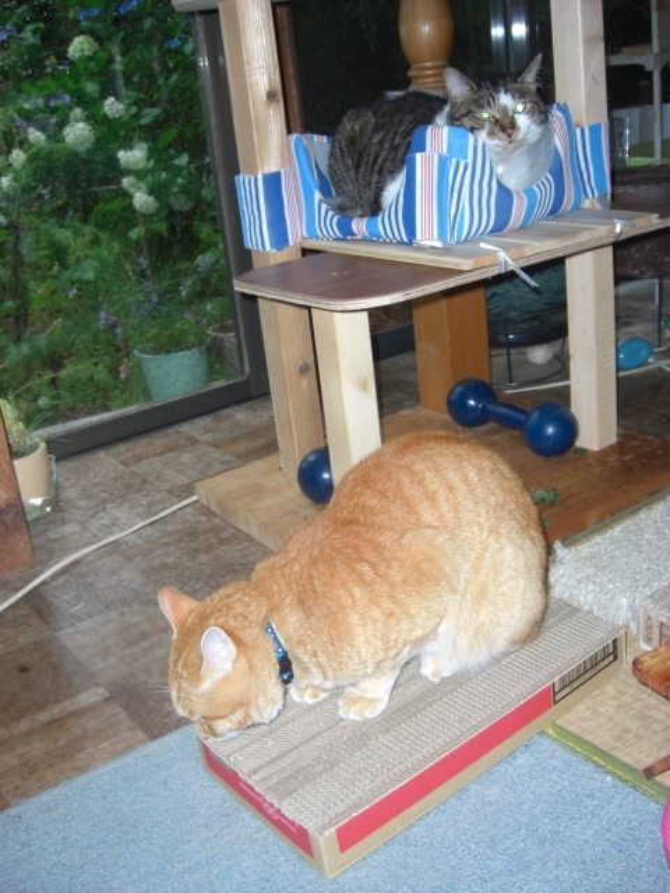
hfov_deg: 37.7
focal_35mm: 38
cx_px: 335
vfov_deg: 49.0
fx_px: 981
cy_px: 446
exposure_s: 1/60
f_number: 2.8
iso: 200
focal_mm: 7.9
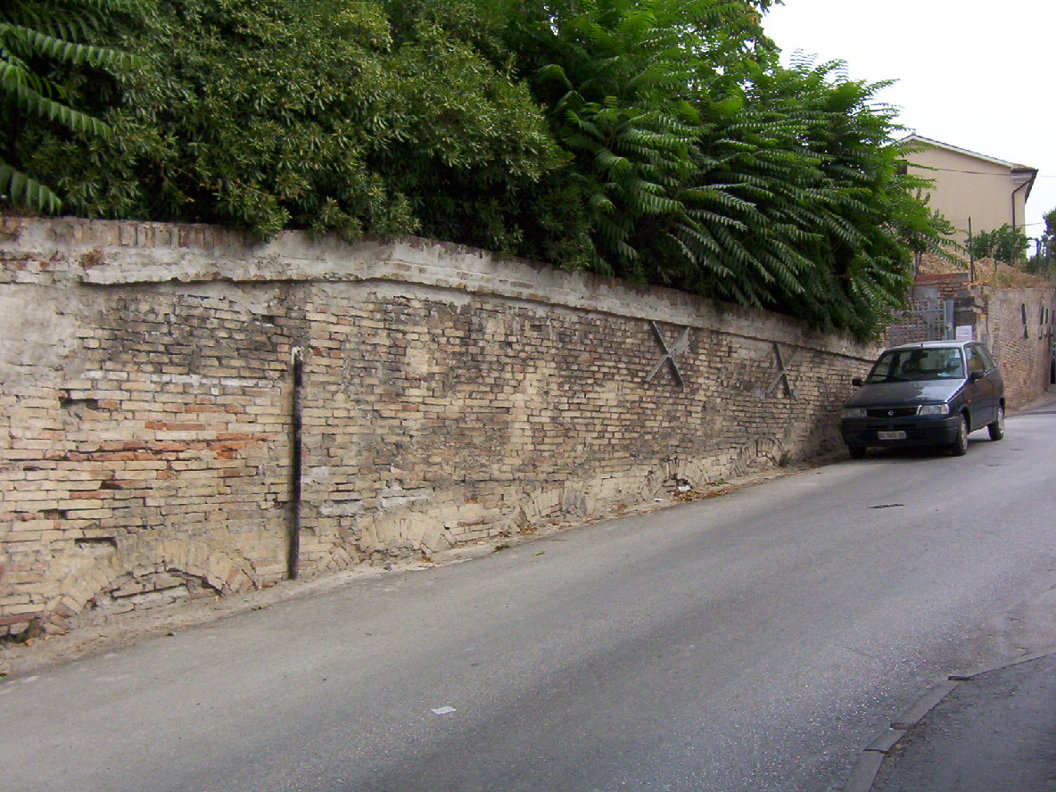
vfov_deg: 39.7
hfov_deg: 51.4
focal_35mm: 36
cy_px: 396
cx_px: 528
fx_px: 1098
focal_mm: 5.54
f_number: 5.24
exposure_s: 1/468
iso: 100
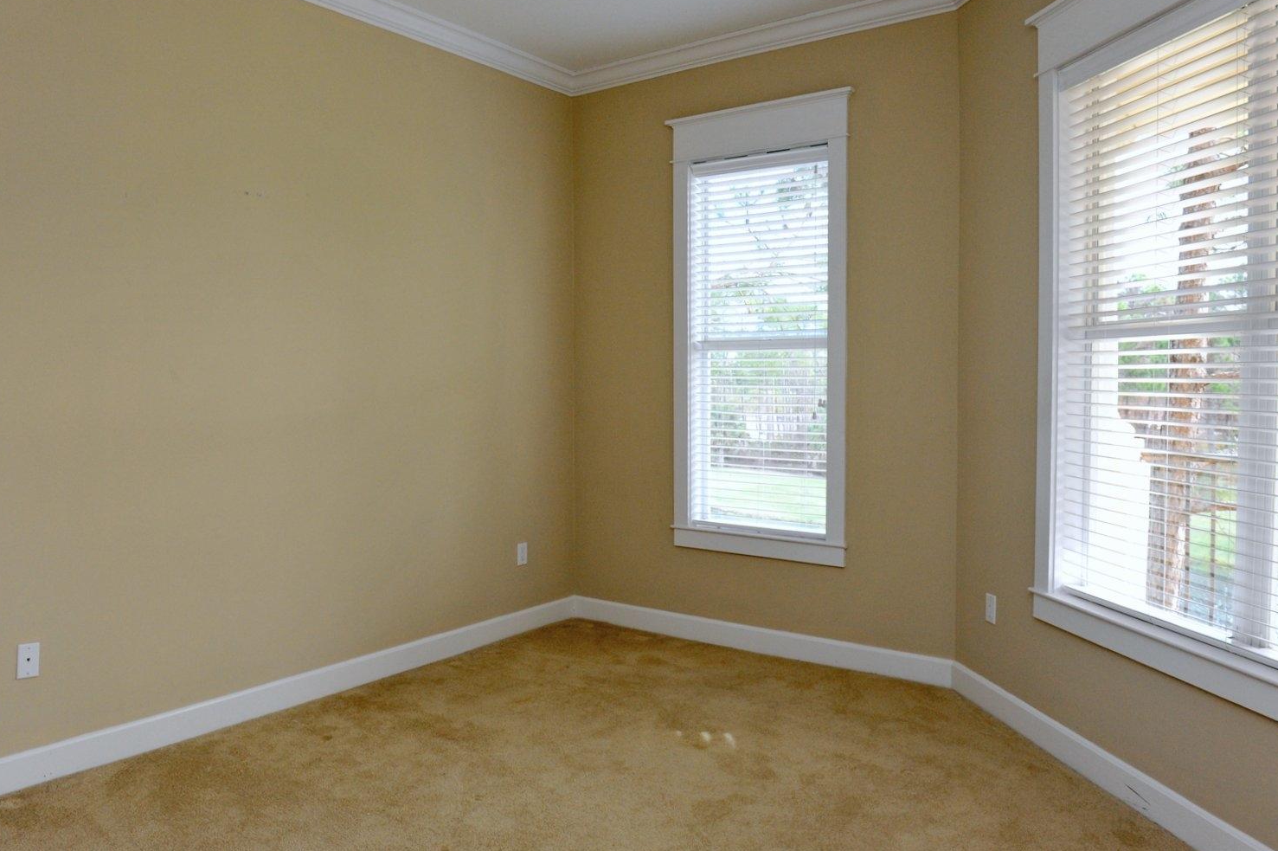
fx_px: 922
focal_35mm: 26
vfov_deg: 49.5
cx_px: 597
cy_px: 393
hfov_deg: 69.3
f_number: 8
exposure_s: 1/250
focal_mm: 24
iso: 1600
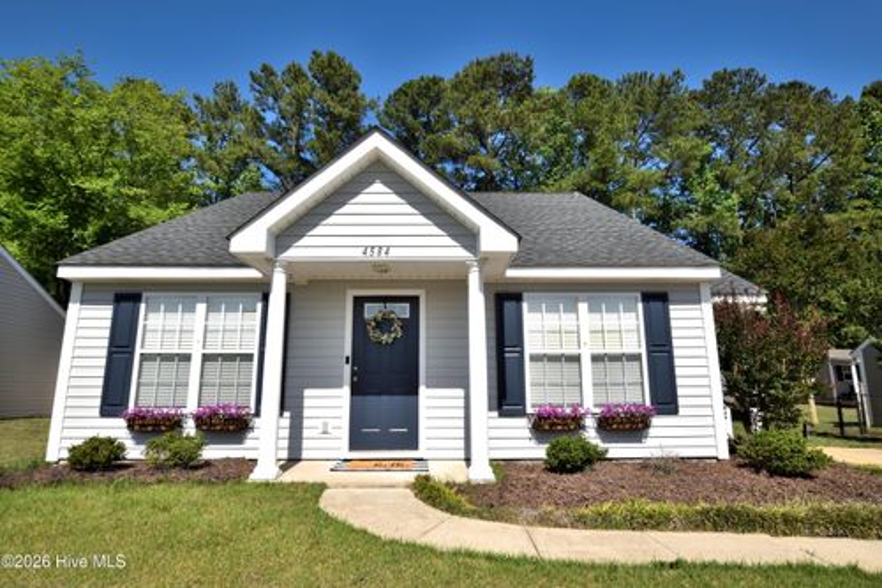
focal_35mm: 21
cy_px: 294
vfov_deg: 59.5
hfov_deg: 81.2
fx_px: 514
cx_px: 441
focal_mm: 14
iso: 100
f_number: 13
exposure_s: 1/200
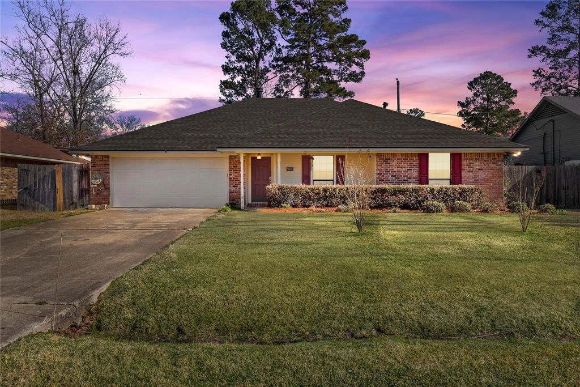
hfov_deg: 65.5
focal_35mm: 28
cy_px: 194
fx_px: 451
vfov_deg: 46.4
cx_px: 290
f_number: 8
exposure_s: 1/800
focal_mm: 28
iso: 400
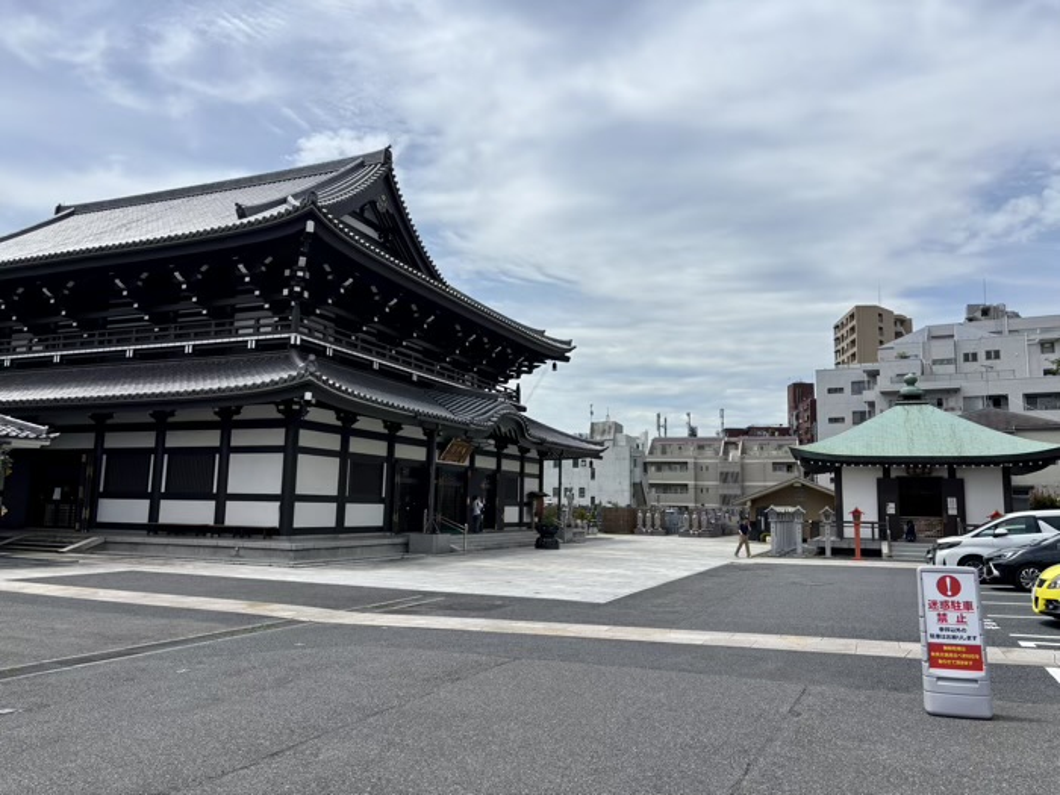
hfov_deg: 67.3
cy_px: 398
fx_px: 796
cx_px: 530
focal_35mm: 26
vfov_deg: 53.1
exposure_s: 1/6711
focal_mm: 5.96
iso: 50
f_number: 1.6
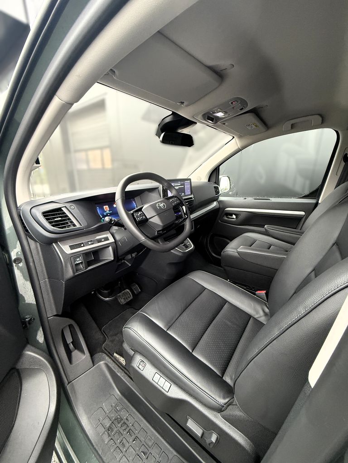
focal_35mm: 14
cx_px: 174
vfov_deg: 102.1
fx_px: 188
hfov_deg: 85.7
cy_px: 232
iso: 320
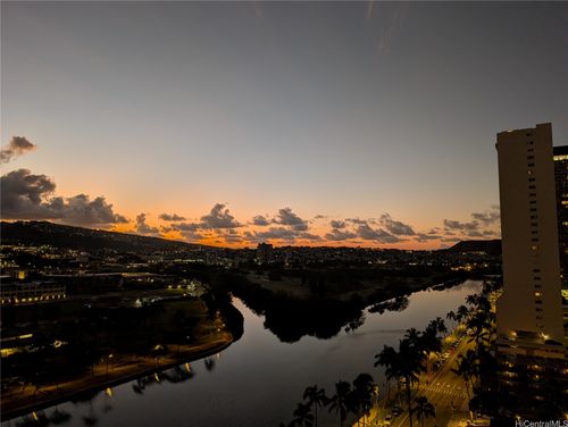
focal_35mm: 24
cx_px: 284
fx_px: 394
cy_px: 214
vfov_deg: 56.9
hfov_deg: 71.5
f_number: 1.68
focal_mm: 6.9
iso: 23
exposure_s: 1/20
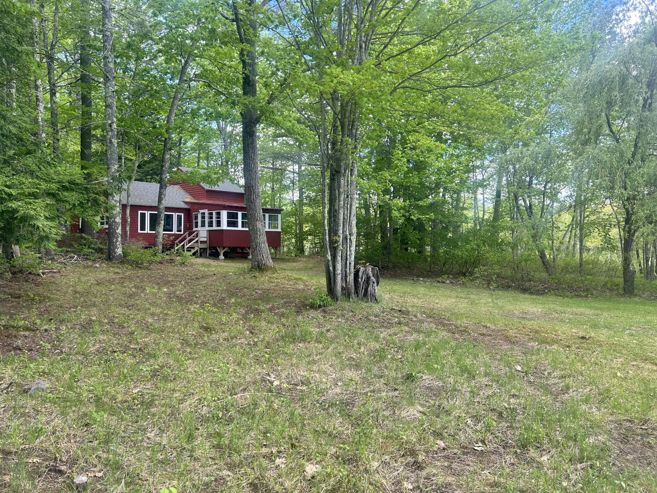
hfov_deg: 67.3
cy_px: 246
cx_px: 328
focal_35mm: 26
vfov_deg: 53.1
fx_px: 493
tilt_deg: -0.1
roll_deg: -1.5
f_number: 1.5
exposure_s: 1/407
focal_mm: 5.7
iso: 50
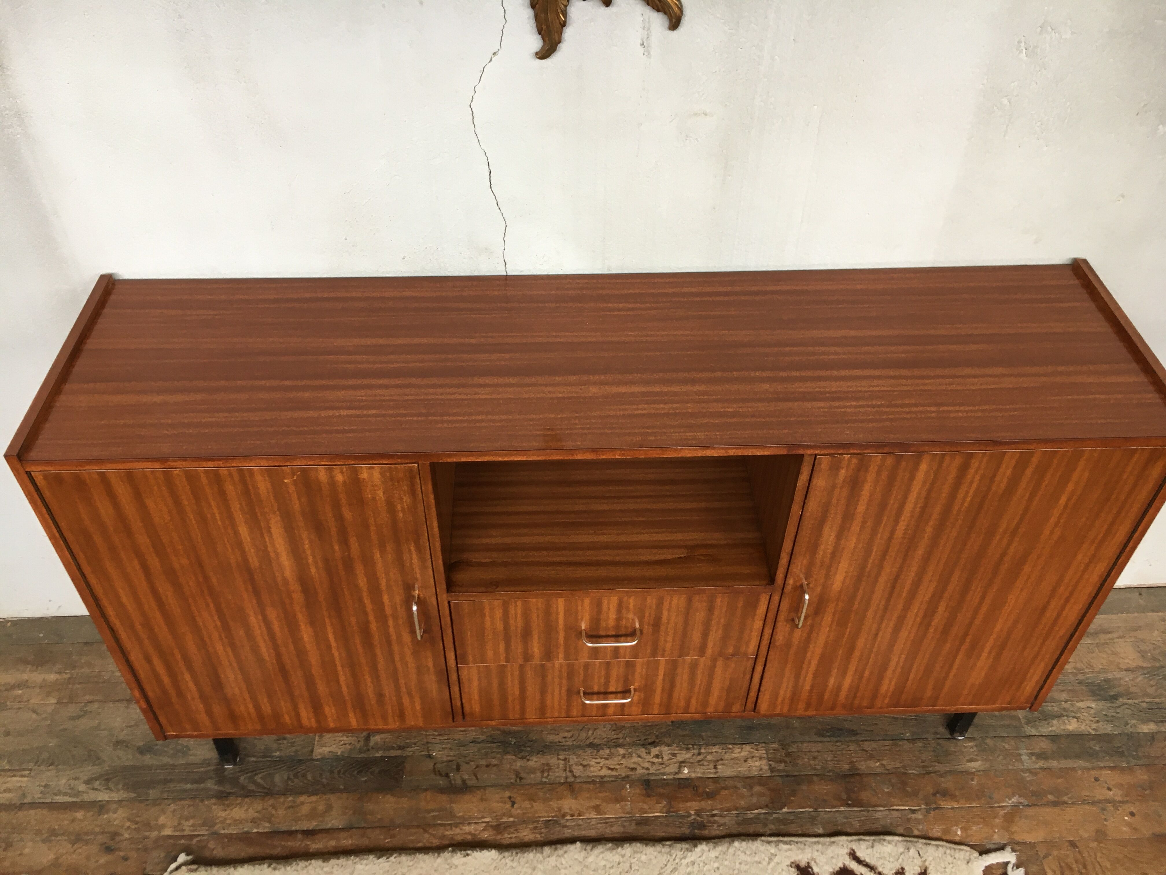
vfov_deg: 48.2
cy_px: 438
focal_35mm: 29
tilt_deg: -44.3
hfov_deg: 61.7
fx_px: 977
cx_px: 583
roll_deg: -1.3
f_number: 2.2
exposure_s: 1/33
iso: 64
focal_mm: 4.15
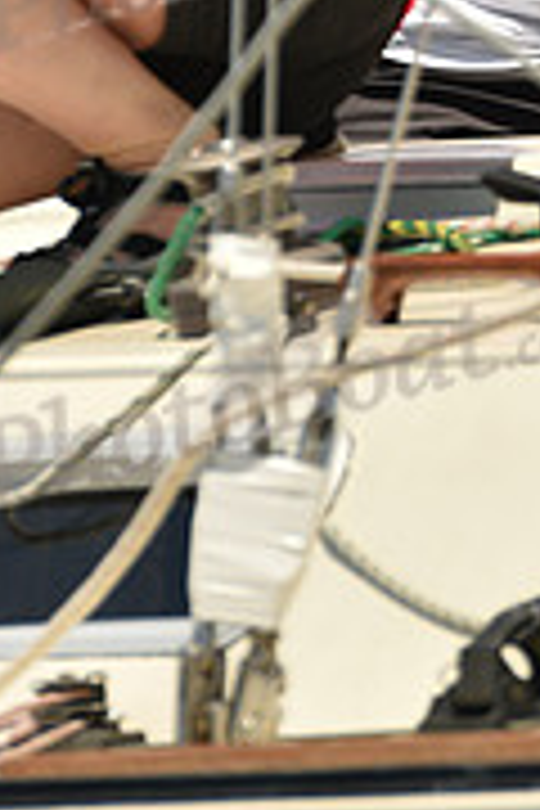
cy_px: -360
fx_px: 43377
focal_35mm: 1928
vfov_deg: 1.1
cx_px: 848
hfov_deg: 0.7
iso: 320
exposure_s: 1/3200
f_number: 6.3
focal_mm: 600
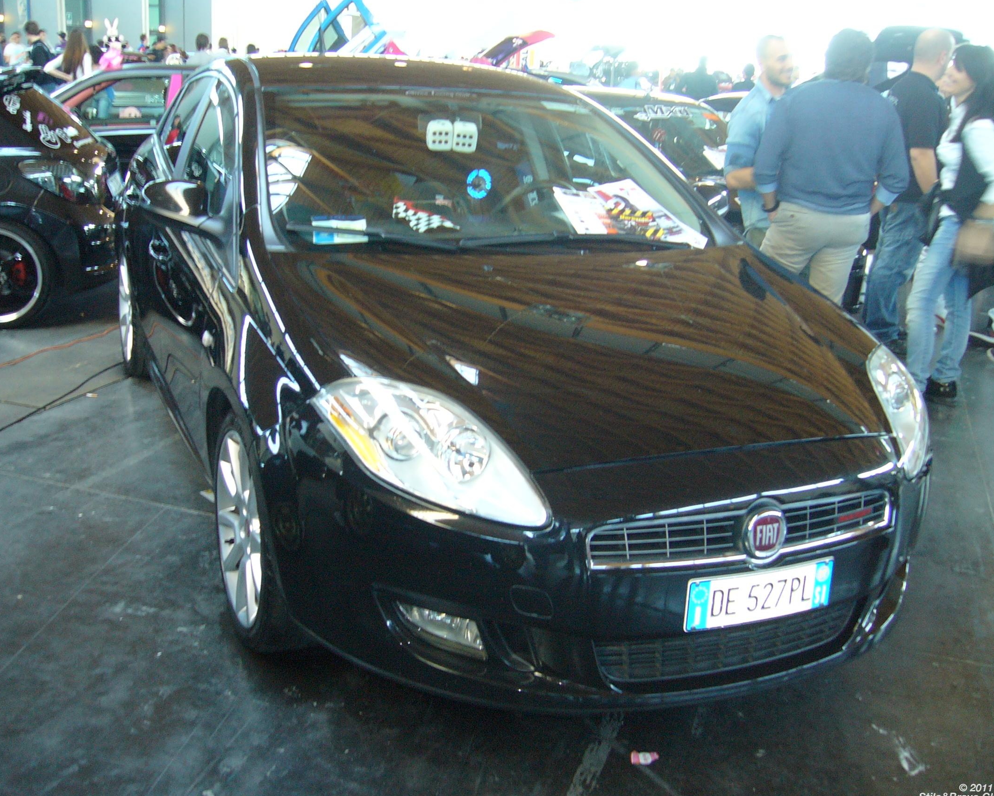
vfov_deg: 40.1
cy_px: 400
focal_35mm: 37
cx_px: 469
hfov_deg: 49.1
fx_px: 1089
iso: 100
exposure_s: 1/8
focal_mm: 5.8
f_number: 2.8
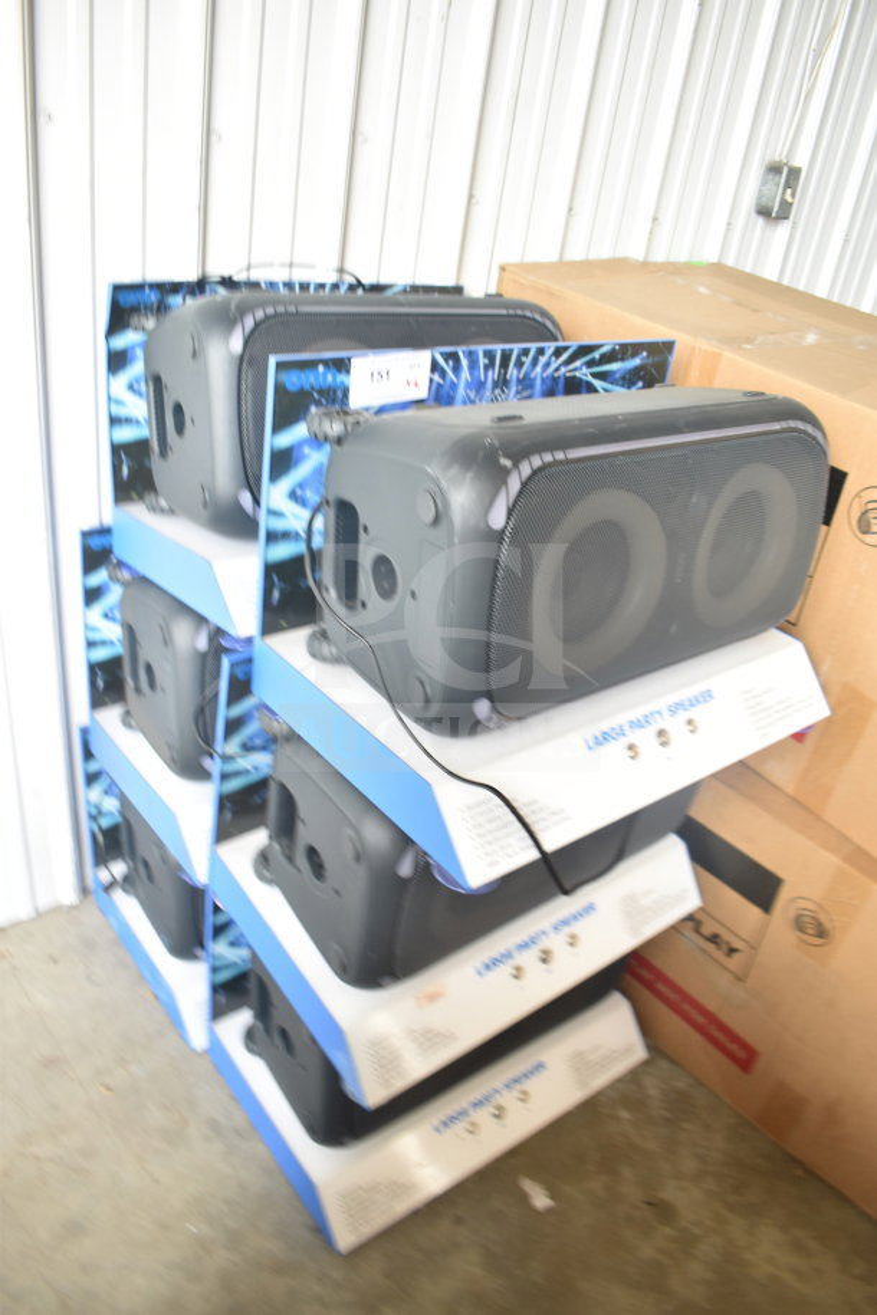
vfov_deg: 67.4
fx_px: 987
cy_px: 658
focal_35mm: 27
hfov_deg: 47.9
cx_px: 438
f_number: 3.5
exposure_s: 1/30
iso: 320
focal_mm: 18
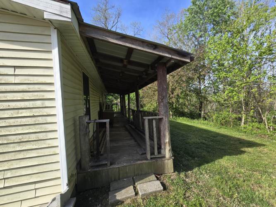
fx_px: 104
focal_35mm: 13
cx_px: 138
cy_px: 104
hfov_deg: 106.2
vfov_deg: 89.9
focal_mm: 2.2
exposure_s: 1/932
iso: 50
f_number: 2.2
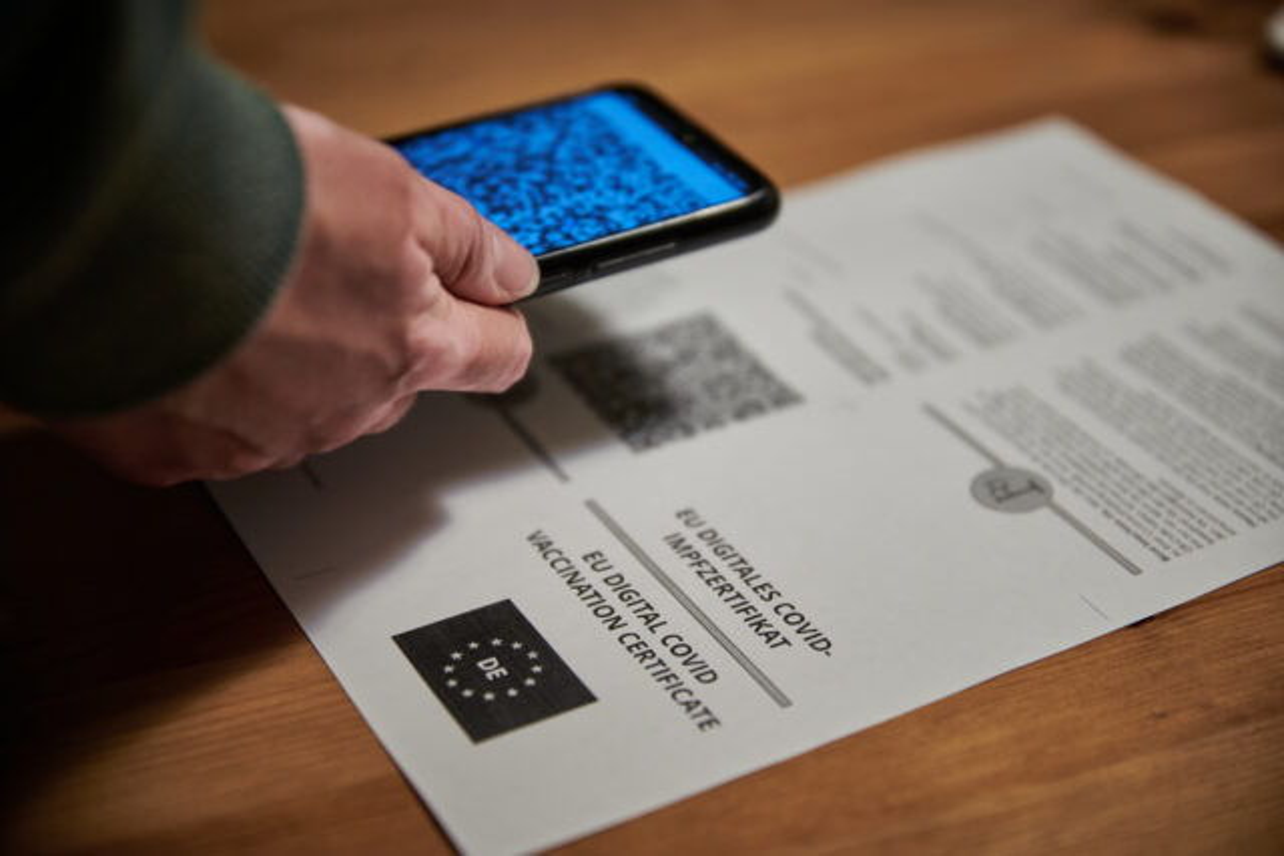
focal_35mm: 70
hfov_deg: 28.8
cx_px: 642
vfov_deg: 19.5
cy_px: 428
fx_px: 2497
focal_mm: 70
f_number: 2.8
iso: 400
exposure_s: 1/50
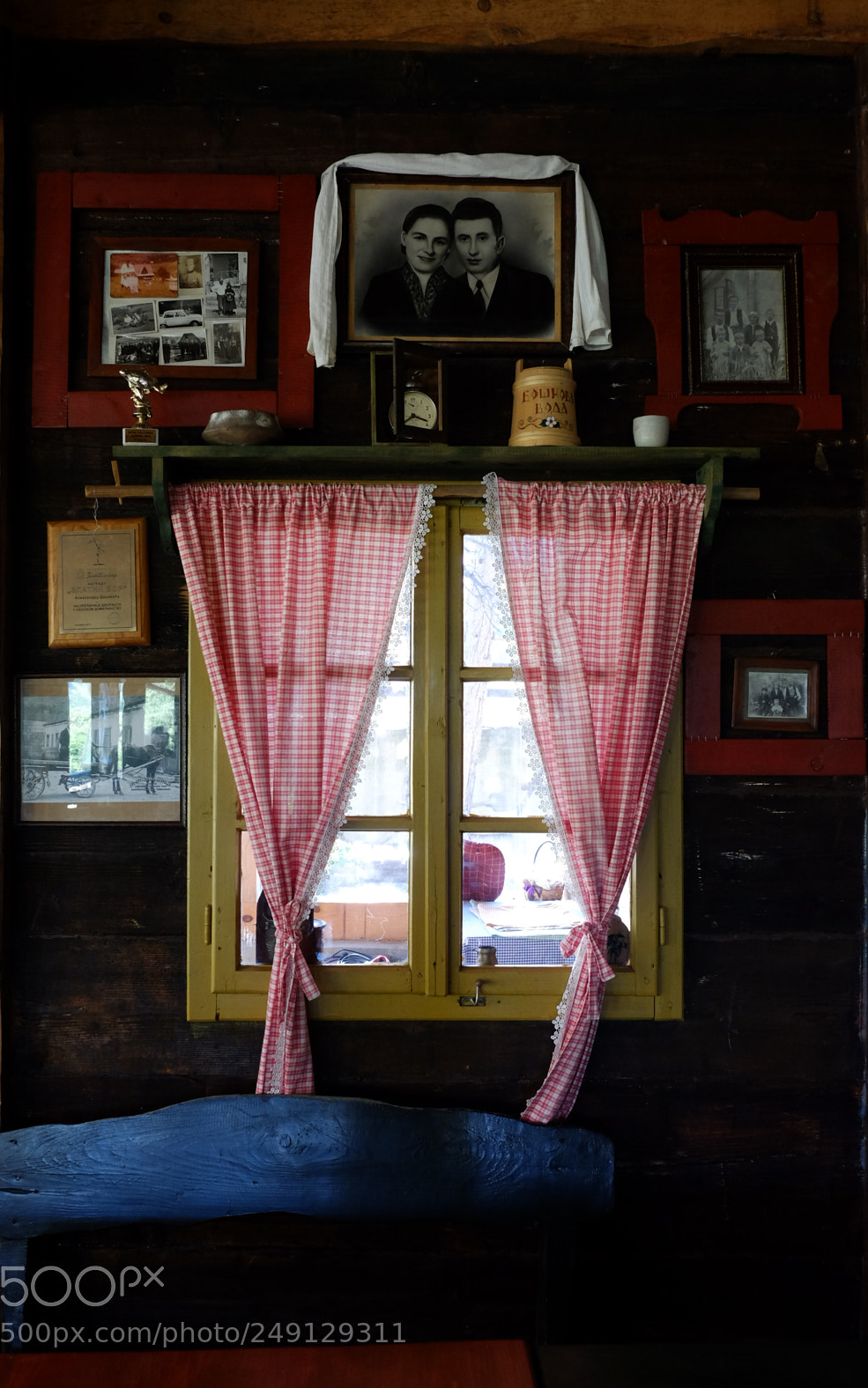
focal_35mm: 30
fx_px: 1135
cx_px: 415
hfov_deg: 41.8
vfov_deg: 62.9
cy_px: 698
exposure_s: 1/27
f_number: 5.6
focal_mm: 19
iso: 1600
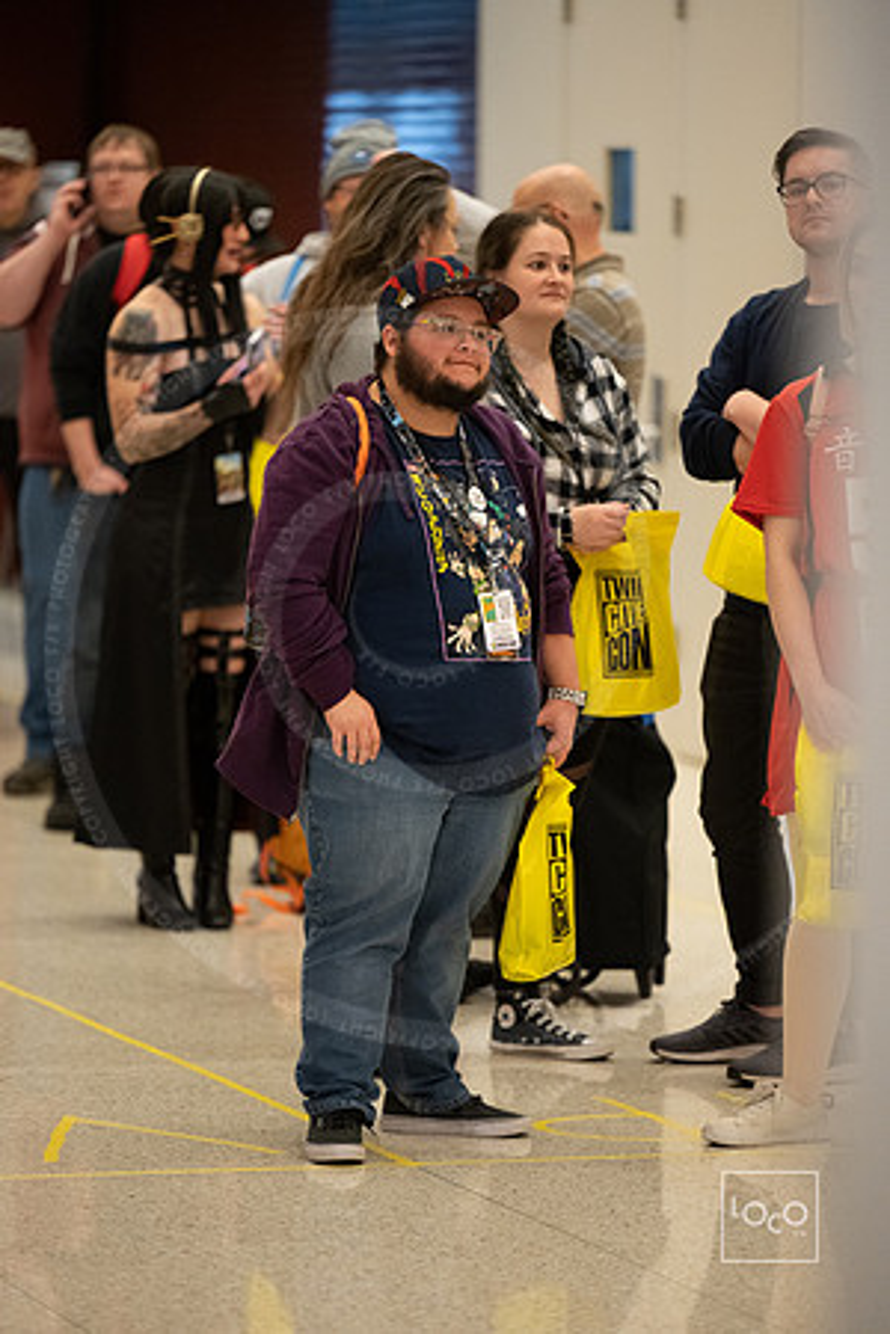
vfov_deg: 11.4
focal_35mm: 180
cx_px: 445
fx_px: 6674
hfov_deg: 7.6
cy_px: 667
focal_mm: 180
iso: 2500
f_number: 2.8
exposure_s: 1/400
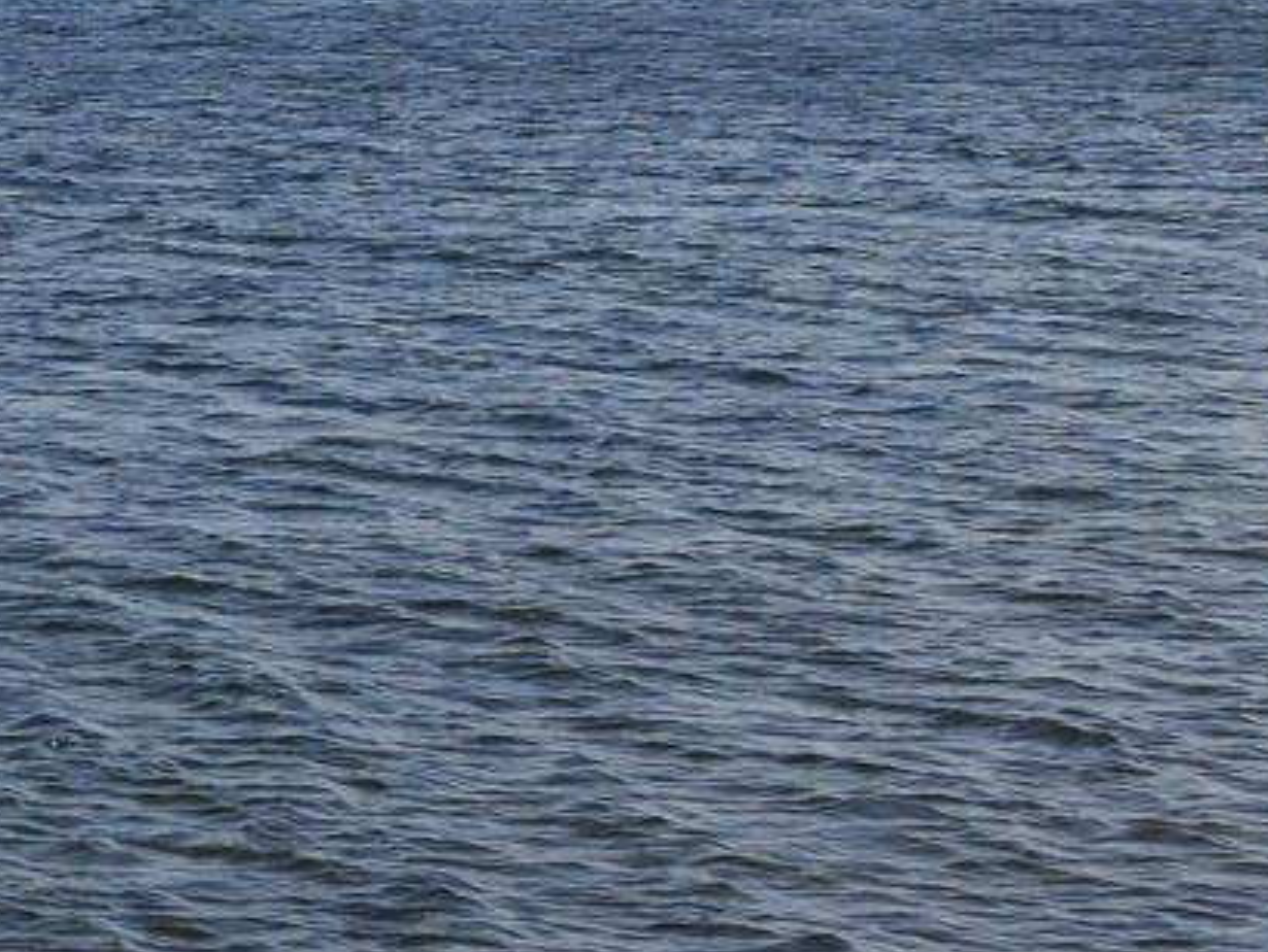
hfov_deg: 12.0
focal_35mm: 155
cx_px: -767
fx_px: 5681
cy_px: 124
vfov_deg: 9.5
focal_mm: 14
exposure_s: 1/500
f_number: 9
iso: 200
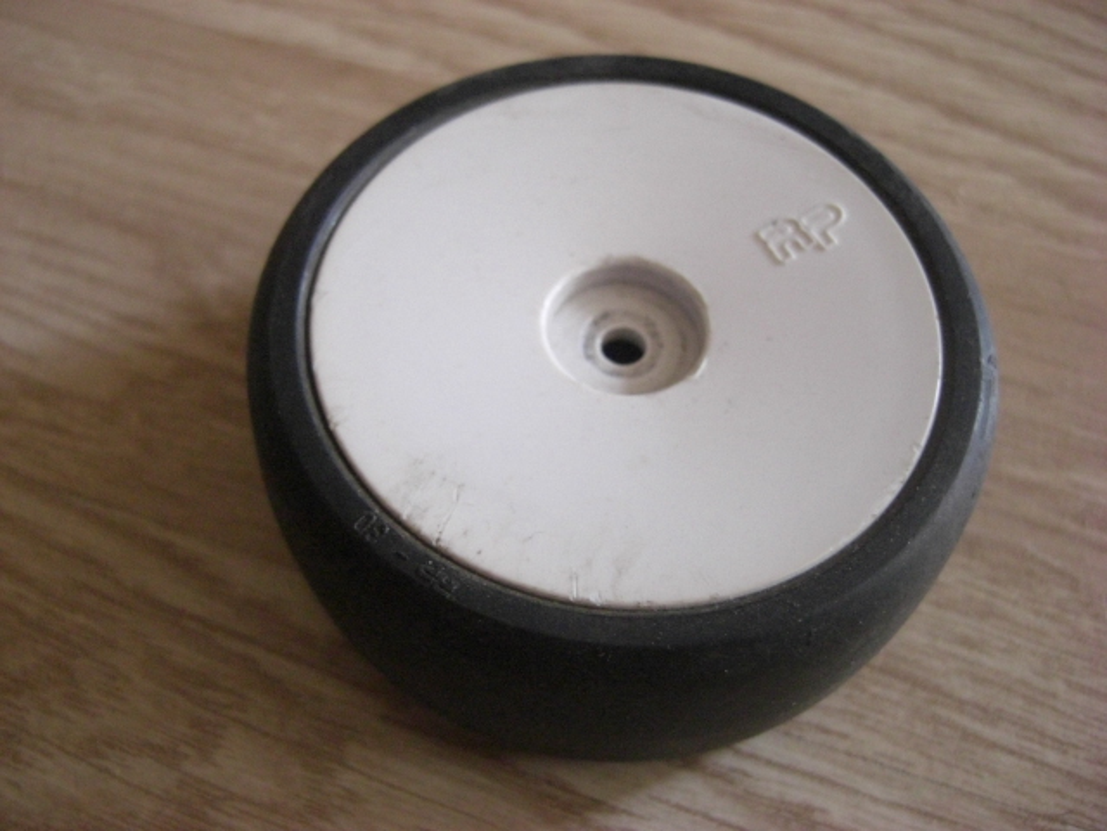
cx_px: 554
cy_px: 416
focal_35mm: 38
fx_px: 1215
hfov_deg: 49.0
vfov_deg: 37.7
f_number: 2.8
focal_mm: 7.9
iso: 800
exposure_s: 1/20
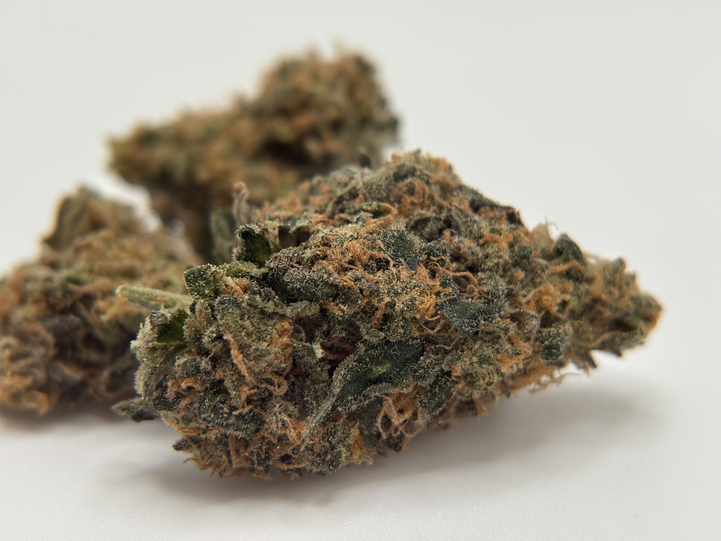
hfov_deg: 36.8
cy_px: 270
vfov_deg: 28.0
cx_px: 360
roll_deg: +0.4
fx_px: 1083
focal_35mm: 52
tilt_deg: -22.1
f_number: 1.6
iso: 40
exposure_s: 1/756
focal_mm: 5.96
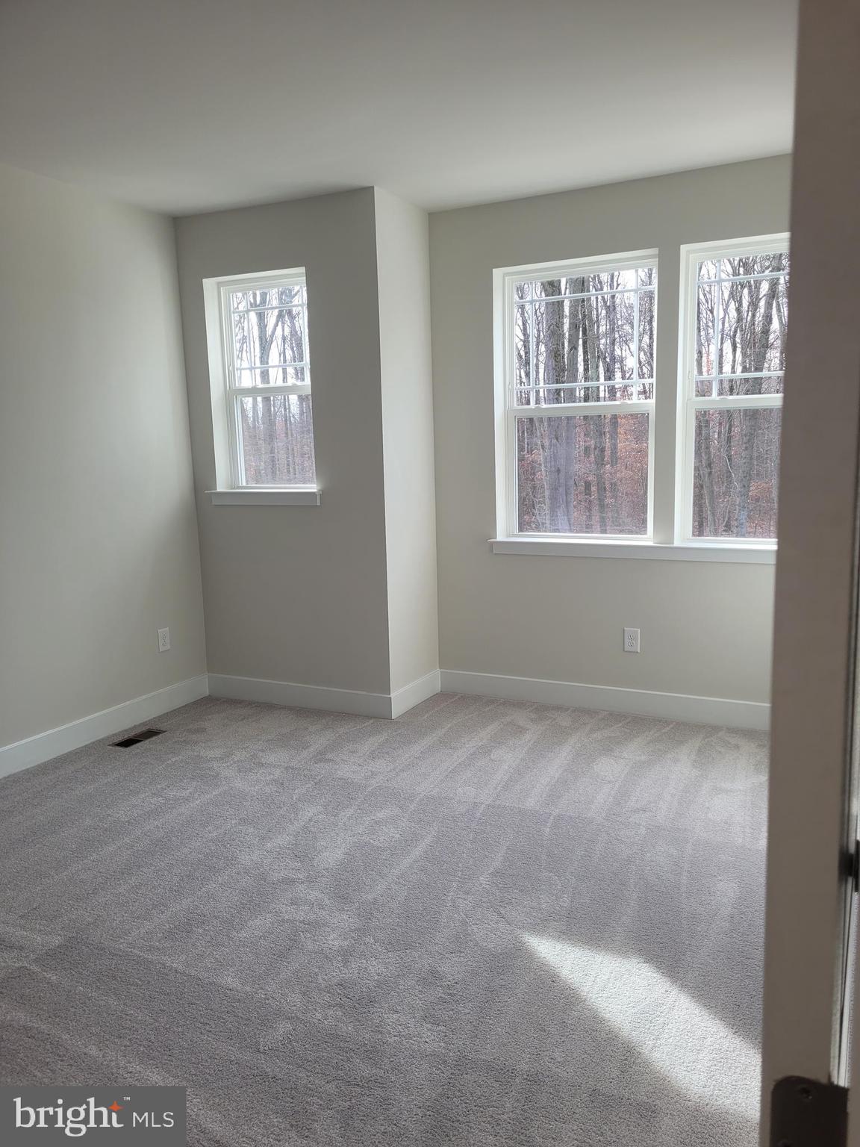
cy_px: 574
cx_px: 430
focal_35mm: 26
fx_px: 861
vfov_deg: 67.3
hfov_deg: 53.1
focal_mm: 5.4
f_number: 1.8
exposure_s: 1/123
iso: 40
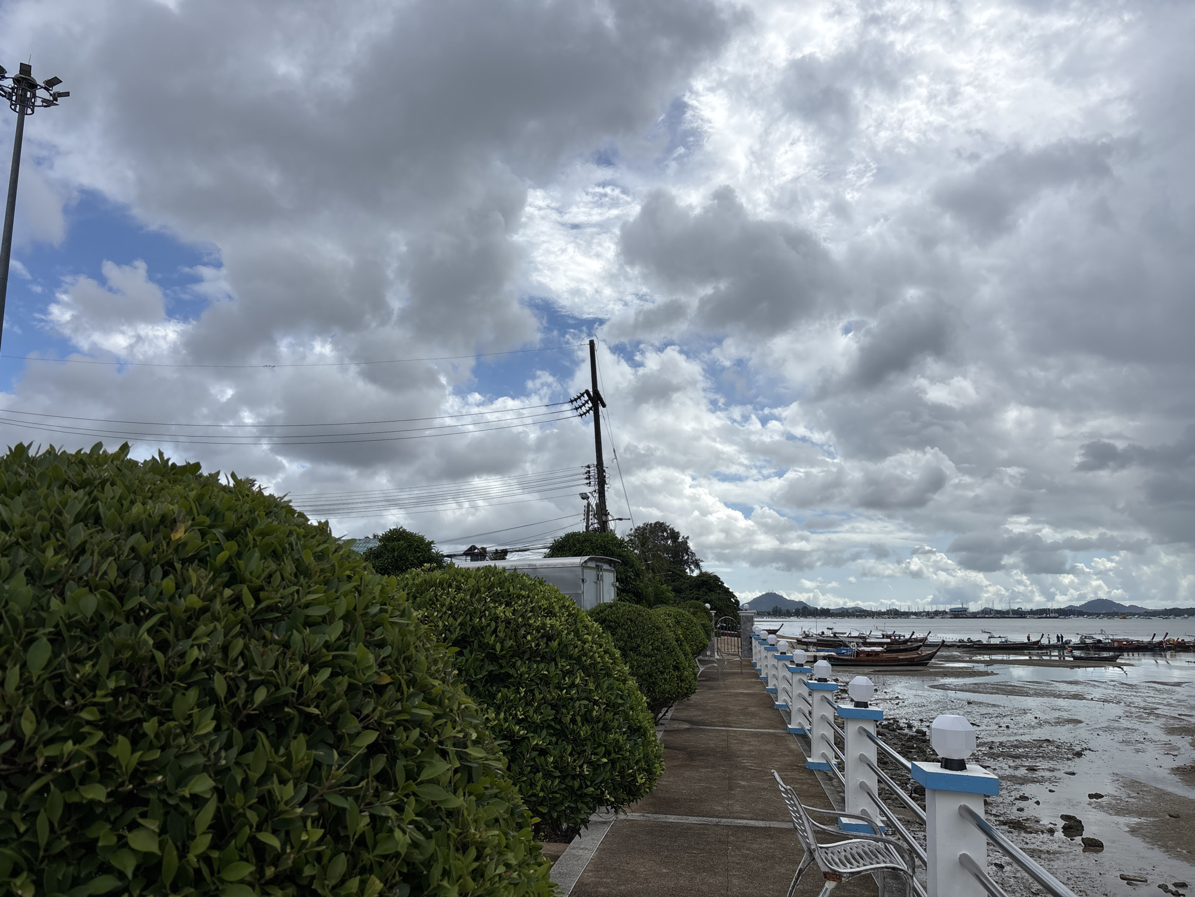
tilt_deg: +9.8
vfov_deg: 53.1
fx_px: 898
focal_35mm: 26
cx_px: 598
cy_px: 448
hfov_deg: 67.3
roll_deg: +0.6
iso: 50
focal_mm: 5.96
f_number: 1.6
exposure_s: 1/8333
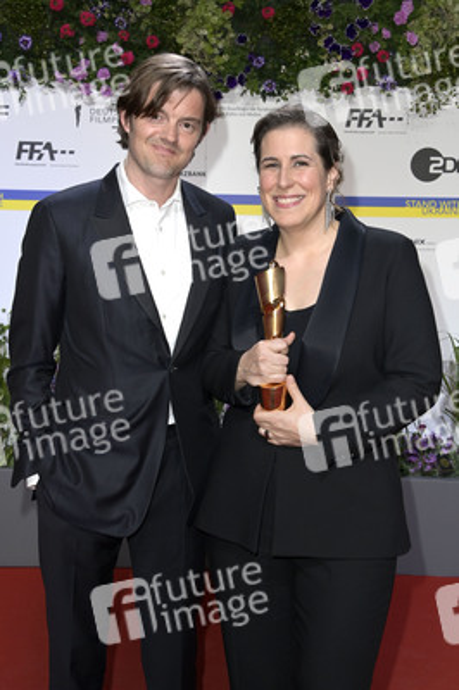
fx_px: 920
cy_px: 345
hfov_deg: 28.0
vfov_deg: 41.1
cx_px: 230
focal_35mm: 48
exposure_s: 1/250
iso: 800
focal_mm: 48
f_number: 6.3
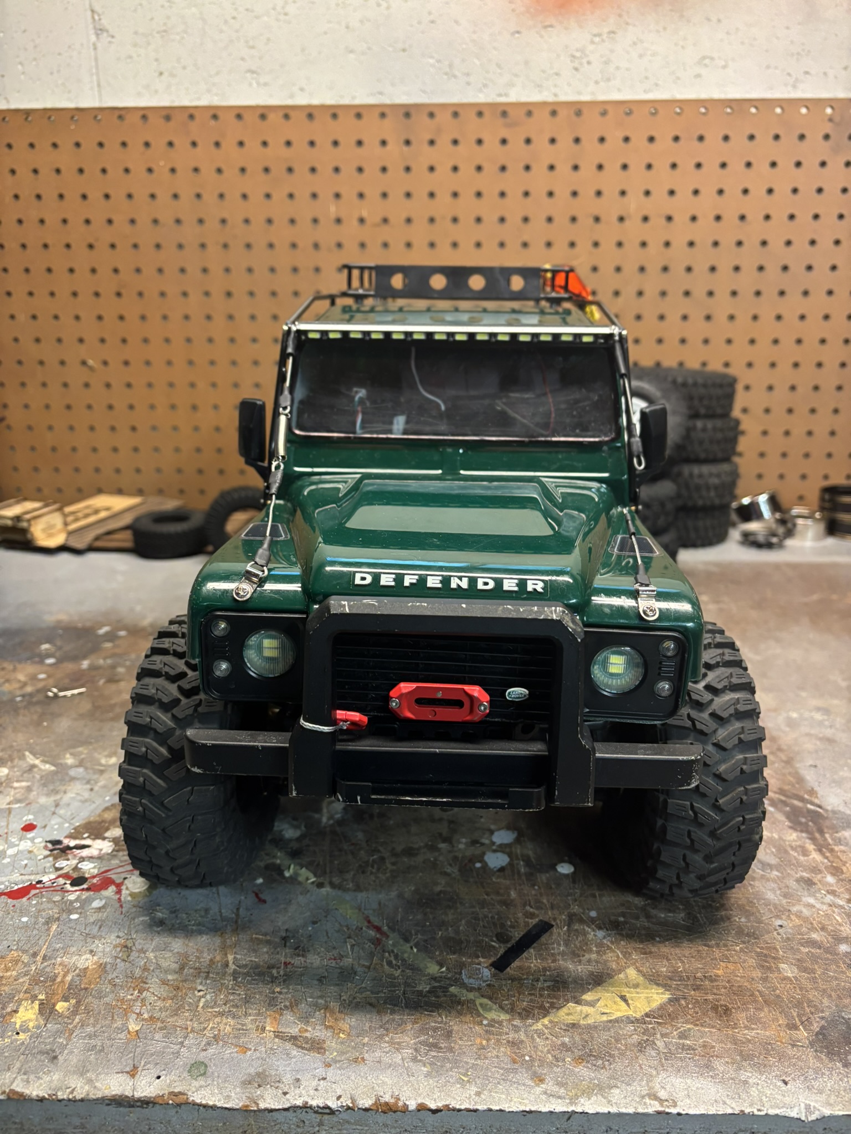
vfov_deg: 67.3
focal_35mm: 26
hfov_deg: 53.1
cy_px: 567
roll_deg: -0.9
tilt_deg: -18.3
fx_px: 852
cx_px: 426
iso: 250
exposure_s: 1/60
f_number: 1.6
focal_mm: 5.96
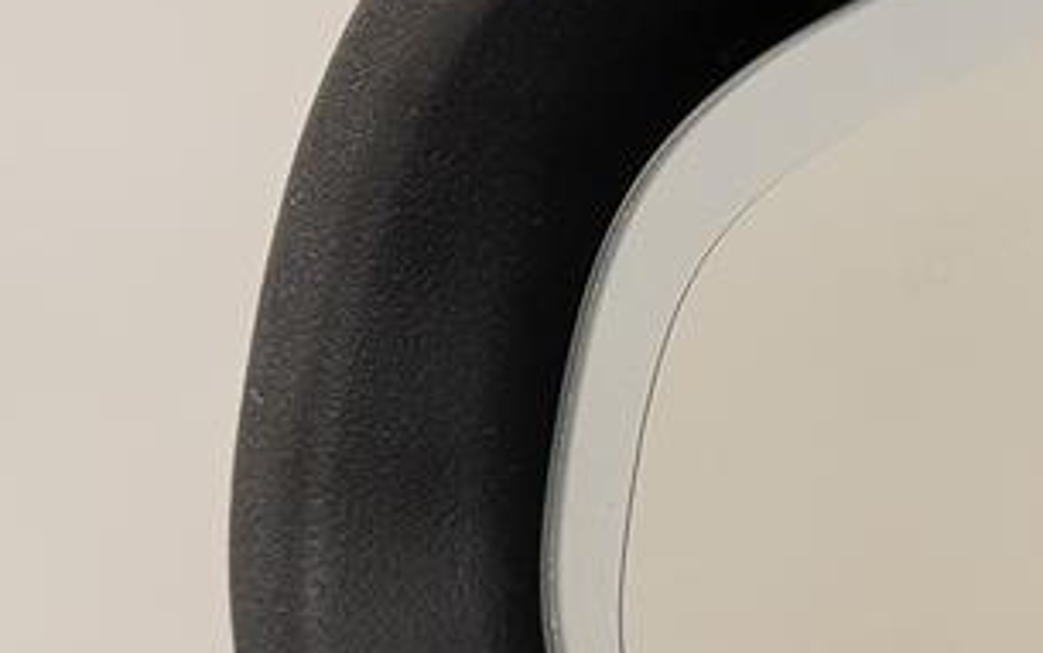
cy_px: 759
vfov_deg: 3.2
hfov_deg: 5.1
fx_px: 11547
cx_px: 1735
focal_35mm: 406
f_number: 5.6
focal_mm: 70
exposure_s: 1/5
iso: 100
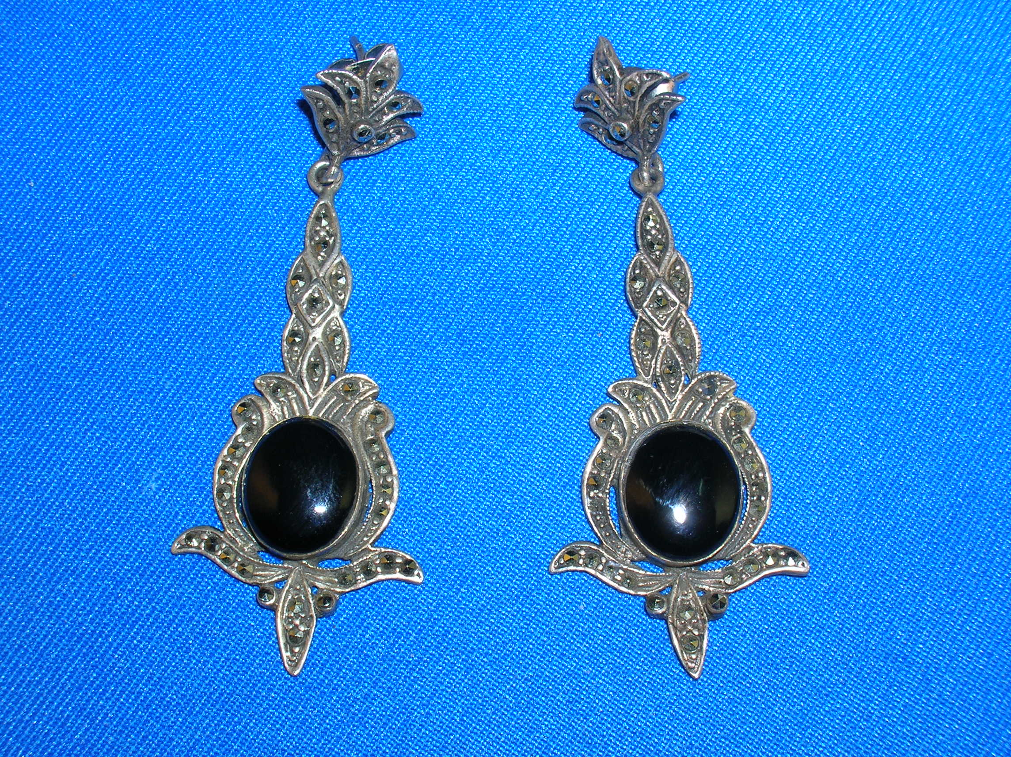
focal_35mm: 58
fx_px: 1693
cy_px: 378
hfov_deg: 33.3
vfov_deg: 25.2
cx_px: 506
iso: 50
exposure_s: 1/60.1
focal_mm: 9.7
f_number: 5.9
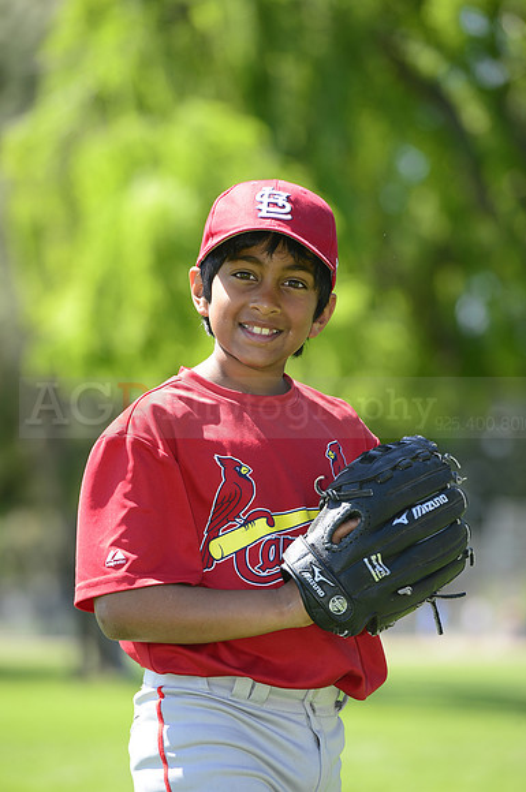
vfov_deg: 10.3
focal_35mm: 200
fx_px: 4396
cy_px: 396
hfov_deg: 6.8
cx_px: 263
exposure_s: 1/320
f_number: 5.6
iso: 200
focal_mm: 200
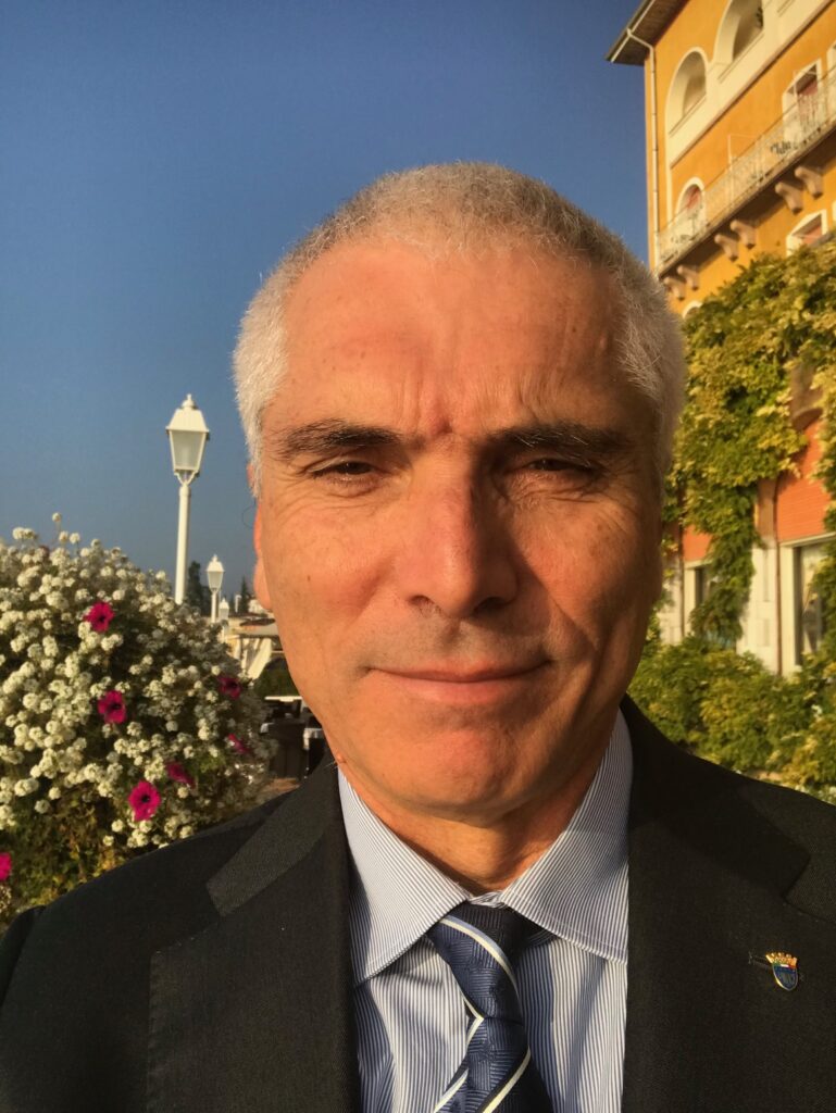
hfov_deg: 44.2
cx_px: 418
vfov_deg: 56.8
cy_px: 556
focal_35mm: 32
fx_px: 1030
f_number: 2.2
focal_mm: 2.87
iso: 25
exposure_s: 1/1148
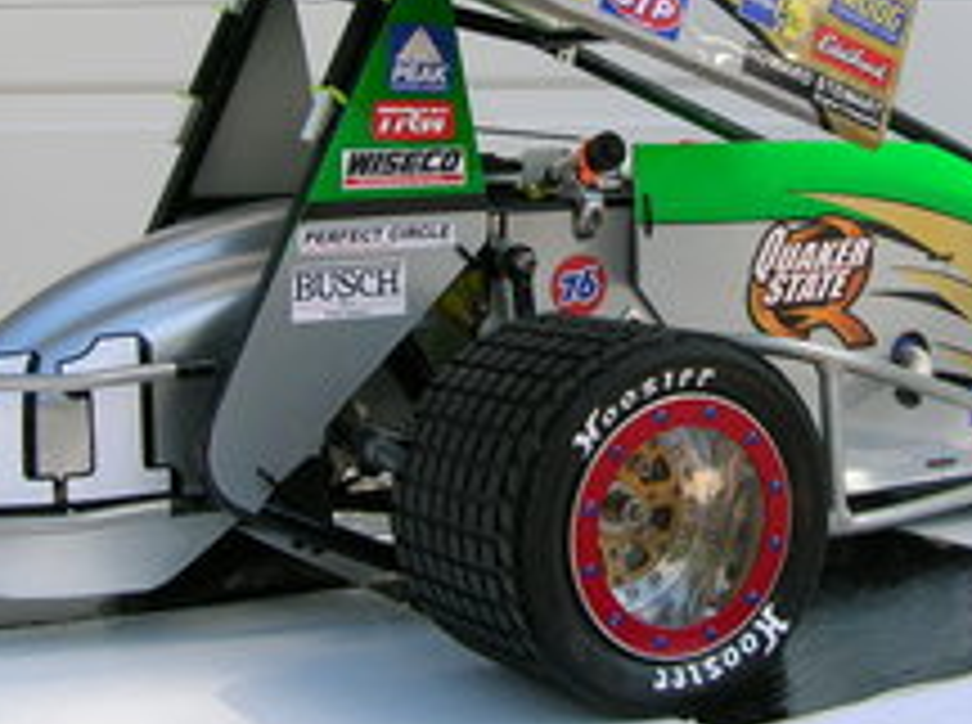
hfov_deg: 30.5
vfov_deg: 22.9
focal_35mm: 63
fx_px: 1765
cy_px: 146
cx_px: 680
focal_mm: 5.7
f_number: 4.9
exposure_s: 1/138
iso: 50
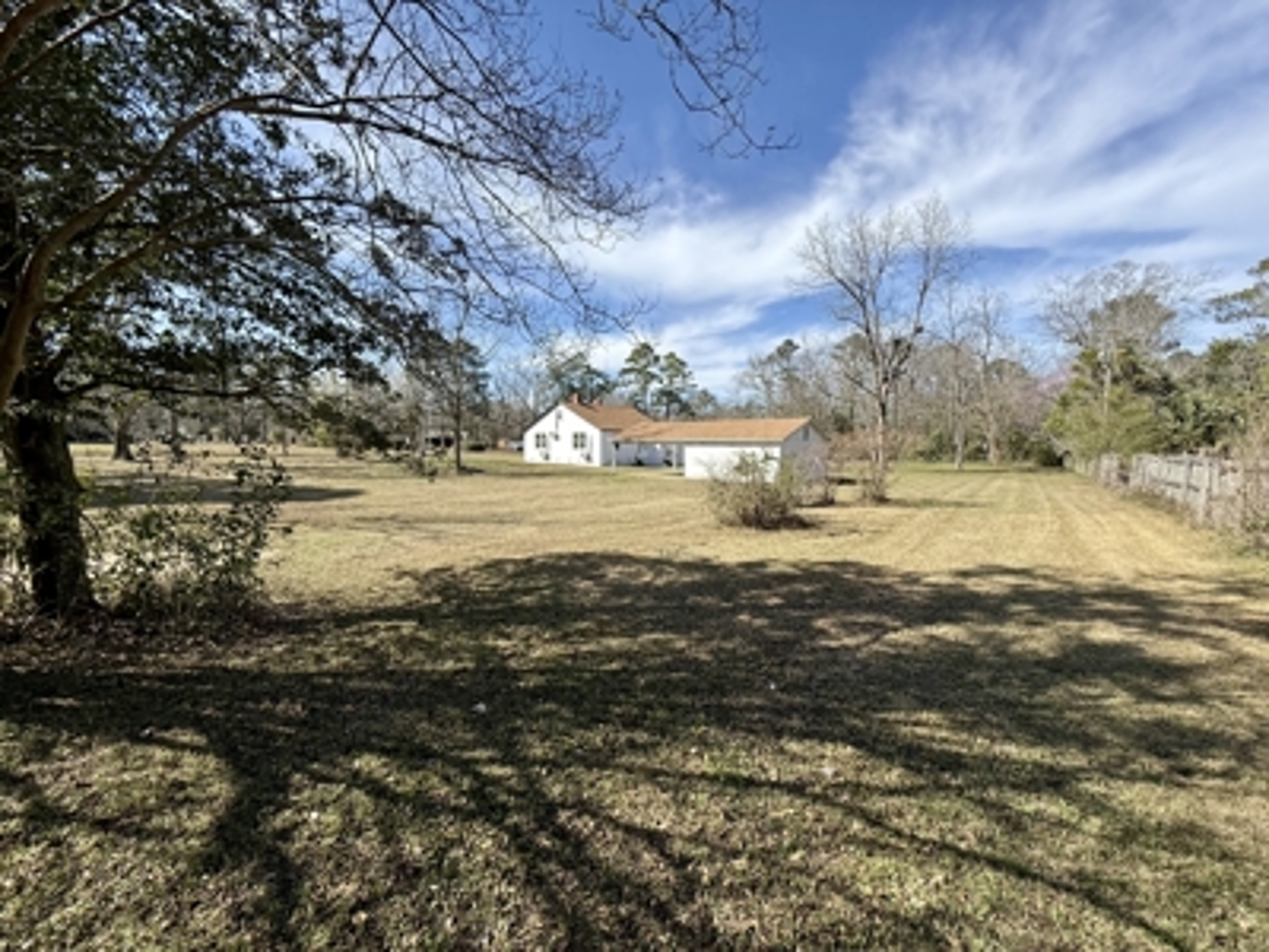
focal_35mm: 14
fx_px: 513
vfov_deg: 85.7
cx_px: 634
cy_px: 476
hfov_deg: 102.1
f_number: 2.2
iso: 50
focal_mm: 2.22
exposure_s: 1/1961
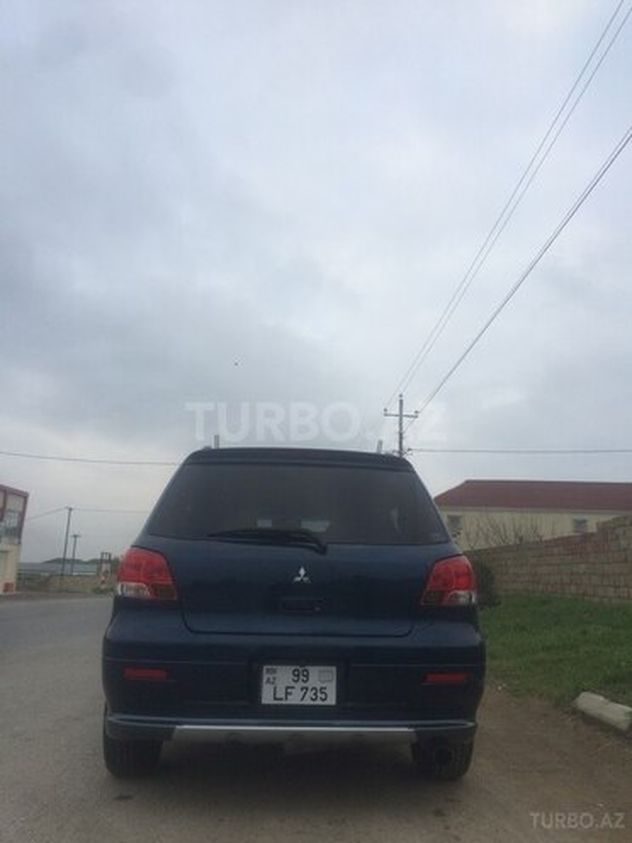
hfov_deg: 48.2
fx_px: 706
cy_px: 422
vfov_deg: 61.7
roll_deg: -1.4
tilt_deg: +8.9
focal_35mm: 29
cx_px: 316
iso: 32
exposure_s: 1/540
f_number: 2.2
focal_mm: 4.15
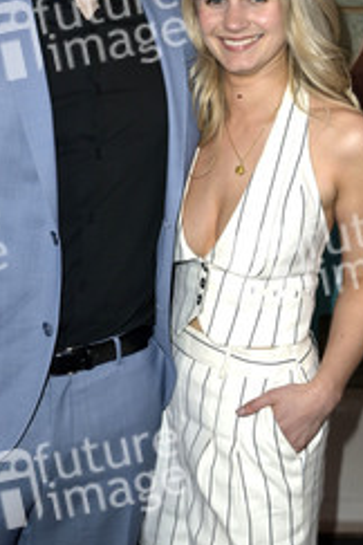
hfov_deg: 18.4
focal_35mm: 74
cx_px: 137
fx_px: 1119
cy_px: 146
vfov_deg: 27.0
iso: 500
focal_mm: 45
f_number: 5
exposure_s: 1/200
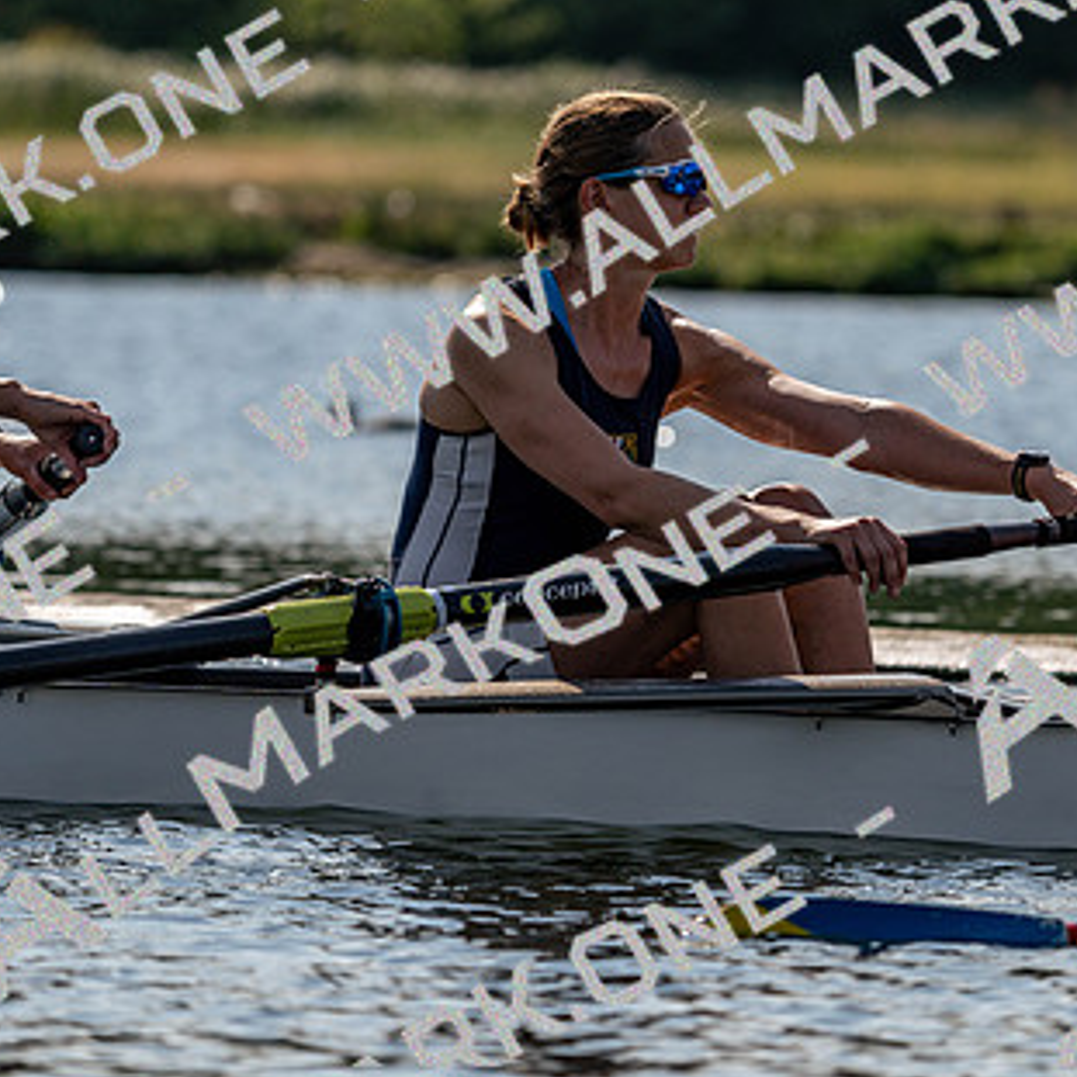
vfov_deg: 3.7
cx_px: 672
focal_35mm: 468
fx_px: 16474
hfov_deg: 3.7
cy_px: 473
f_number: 5.6
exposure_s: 1/1600
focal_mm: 295
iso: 125
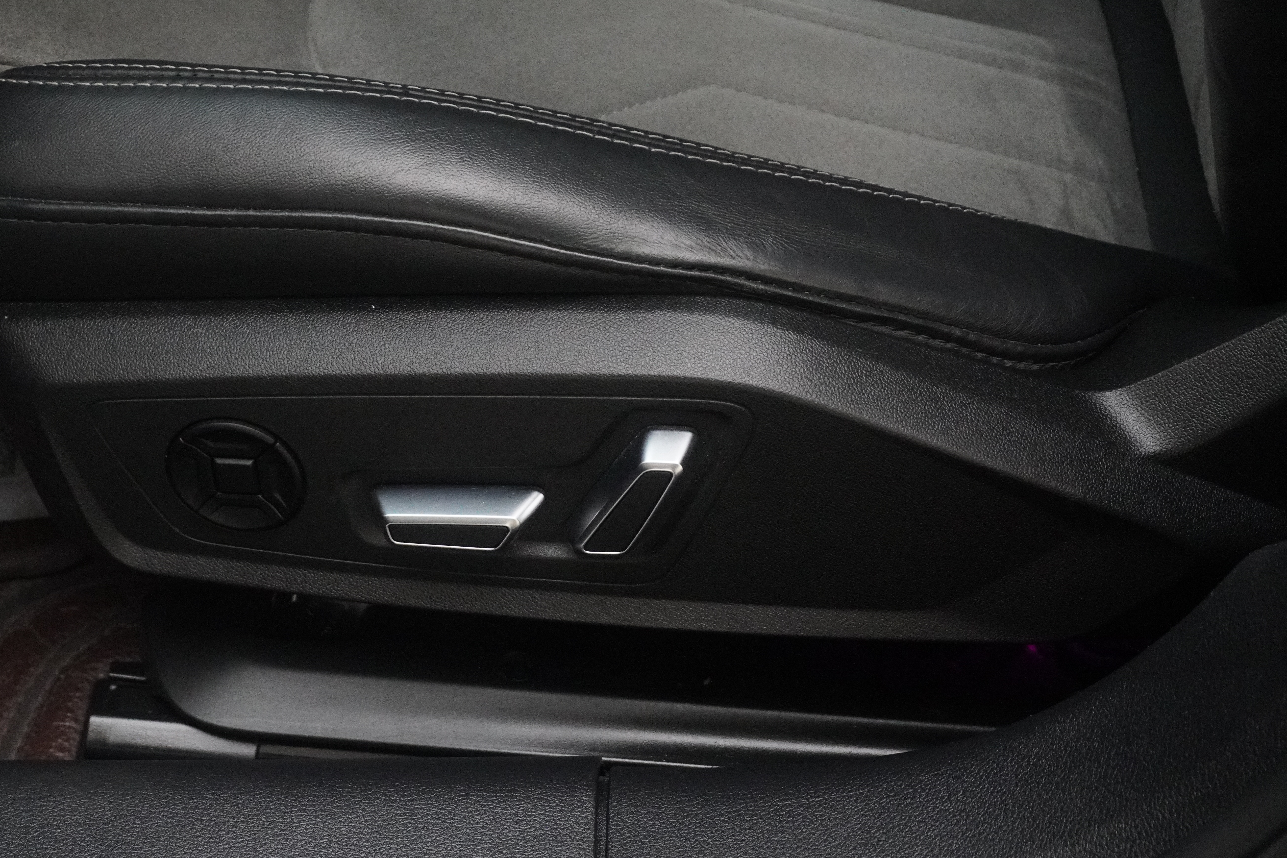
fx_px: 2166
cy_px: 448
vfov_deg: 22.4
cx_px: 546
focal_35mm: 61
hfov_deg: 33.0
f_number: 6.3
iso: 6400
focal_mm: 35
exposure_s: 1/100
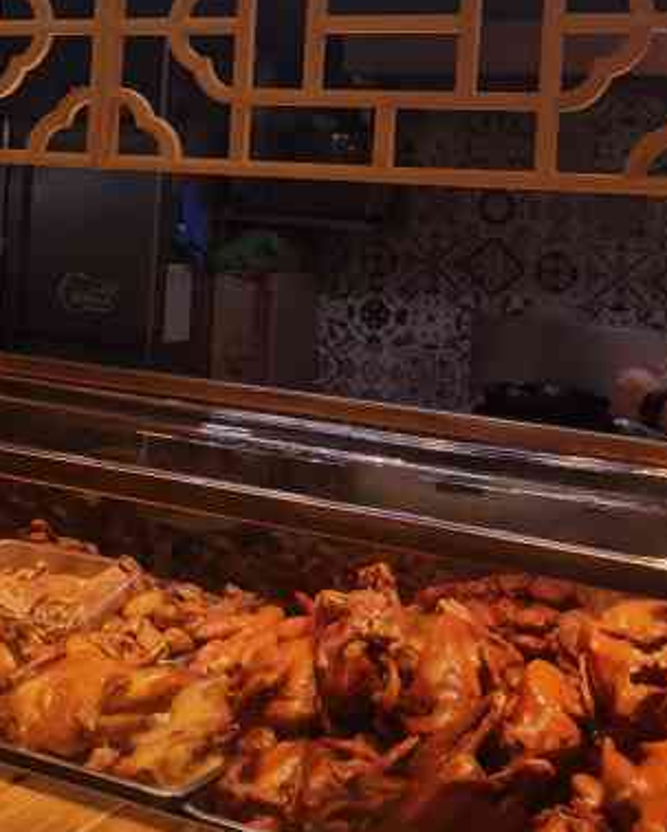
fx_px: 1602
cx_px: -9
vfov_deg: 28.5
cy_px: 173
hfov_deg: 22.6
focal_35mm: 65
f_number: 1.8
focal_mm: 4.75
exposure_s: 1/135
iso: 50
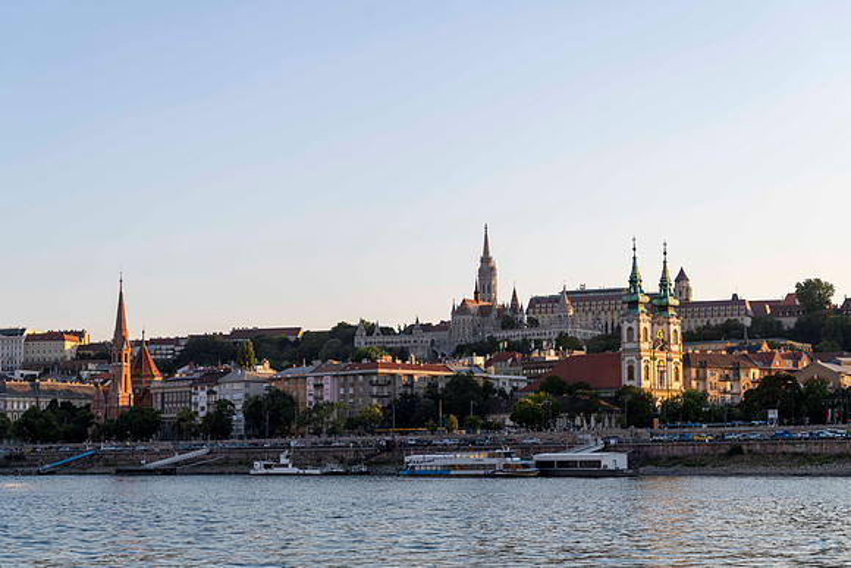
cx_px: 426
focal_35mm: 71
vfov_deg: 19.3
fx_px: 1668
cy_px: 284
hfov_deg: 28.6
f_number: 5
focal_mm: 68
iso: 64
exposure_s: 1/320
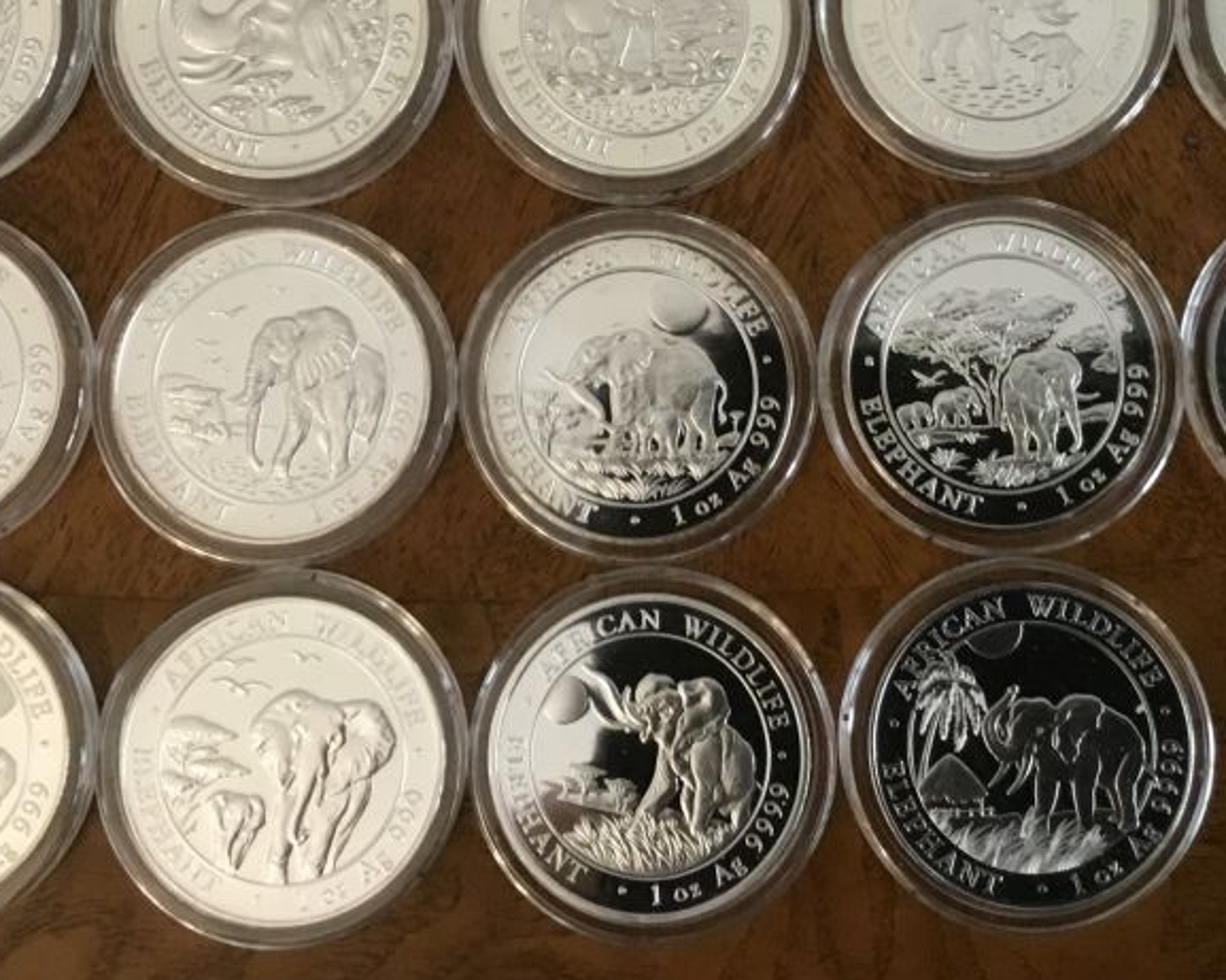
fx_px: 1886
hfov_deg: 36.0
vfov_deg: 28.7
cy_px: 241
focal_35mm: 52
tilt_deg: -85.8
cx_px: 649
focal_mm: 3.3
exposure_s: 1/30
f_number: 2.4
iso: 200
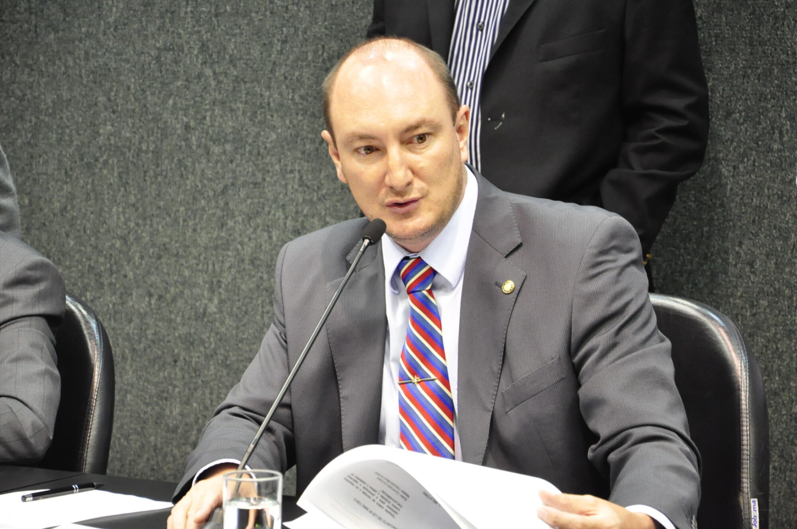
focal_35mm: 158
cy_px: 264
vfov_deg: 8.7
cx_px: 398
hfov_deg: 13.1
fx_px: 3482
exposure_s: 1/40
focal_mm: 105
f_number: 5.6
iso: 2500
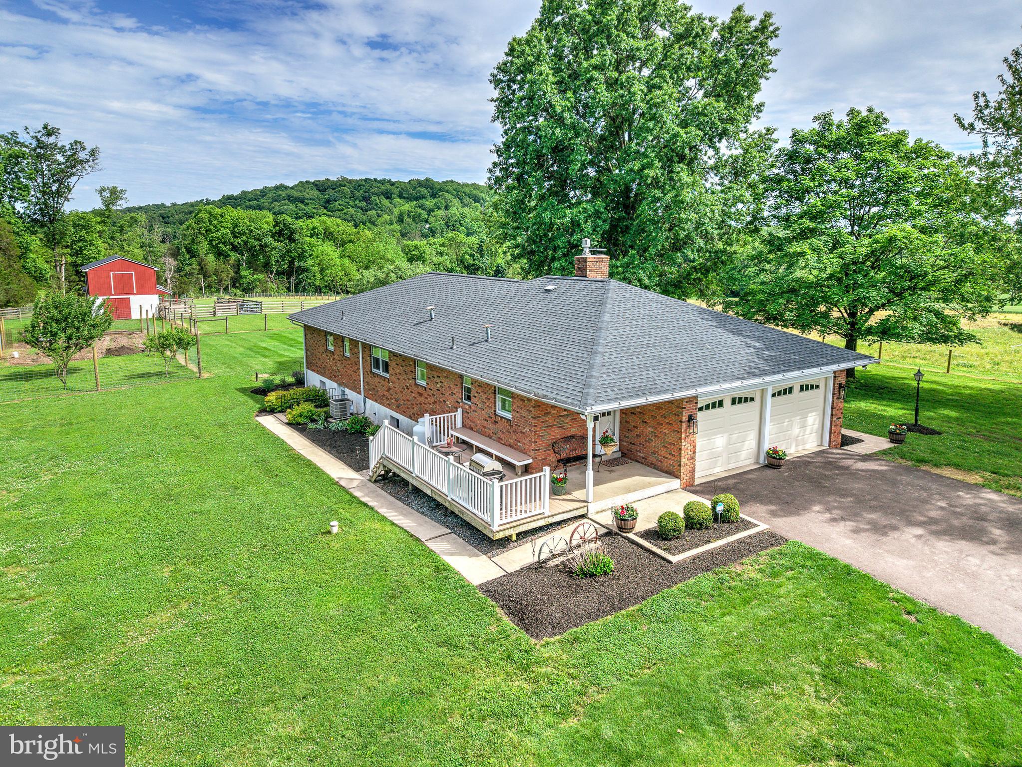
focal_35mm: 24
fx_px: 709
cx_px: 511
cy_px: 384
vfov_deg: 56.8
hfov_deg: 71.6
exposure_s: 1/4000
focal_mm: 8.7
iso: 190
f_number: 1.8
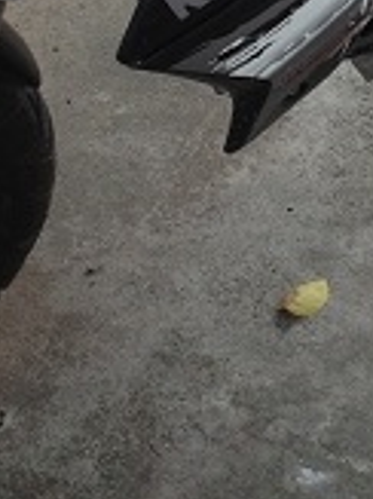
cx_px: 452
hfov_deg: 8.5
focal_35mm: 172
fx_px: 2474
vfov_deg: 11.3
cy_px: -98
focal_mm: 4.28
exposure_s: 1/136
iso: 64
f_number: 2.4
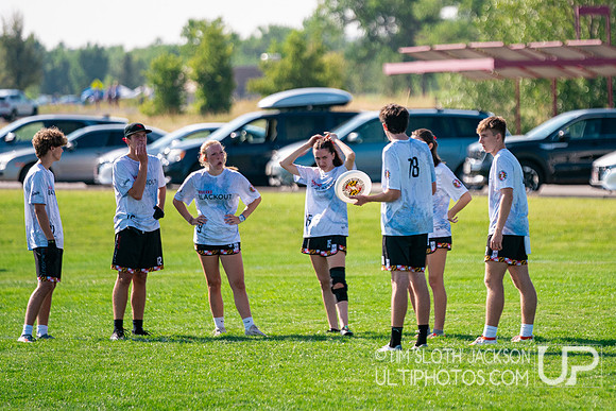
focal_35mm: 274
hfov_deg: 7.5
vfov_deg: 5.0
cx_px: 416
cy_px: 187
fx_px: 4695
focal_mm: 200
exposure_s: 1/10000
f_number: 2.8
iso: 1000
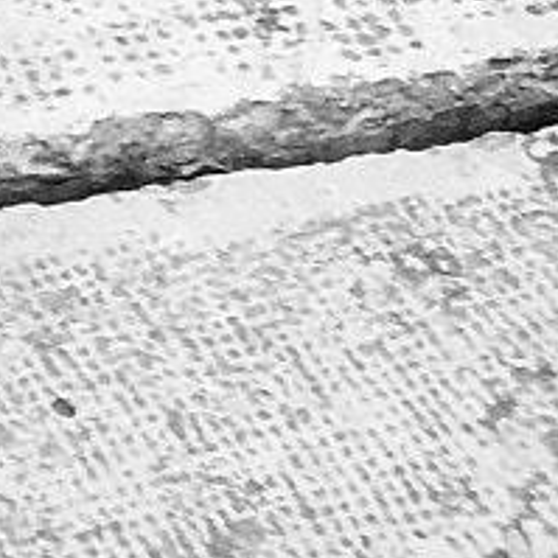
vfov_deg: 6.8
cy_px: -1595
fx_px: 3757
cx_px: -1049
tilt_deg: -21.9
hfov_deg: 7.6
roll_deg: -0.3
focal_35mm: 206
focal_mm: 4.15
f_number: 2.2
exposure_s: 1/381
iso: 25
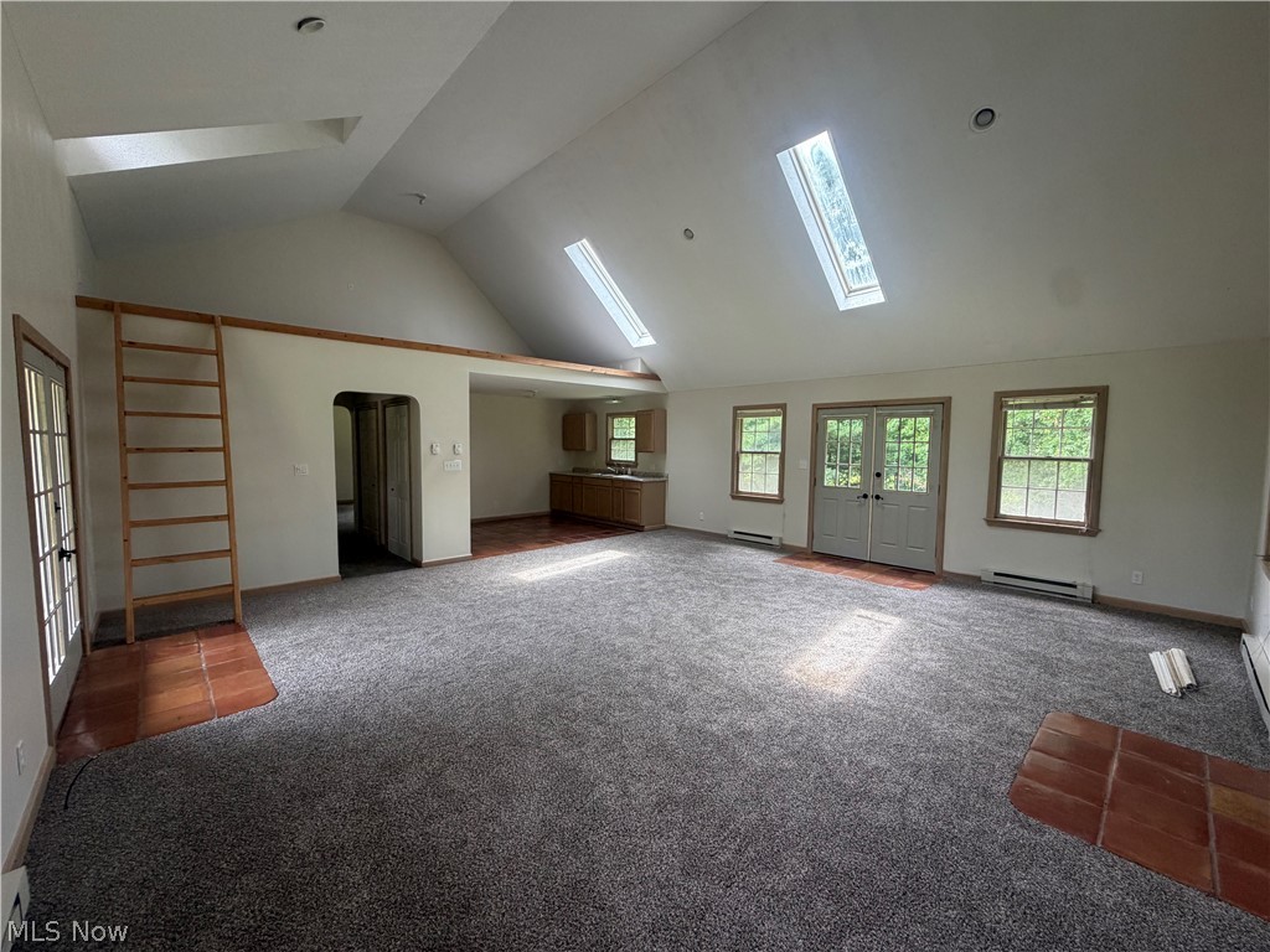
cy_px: 476
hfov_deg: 102.1
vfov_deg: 85.7
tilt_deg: -2.4
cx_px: 635
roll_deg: -1.5
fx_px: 514
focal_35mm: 14
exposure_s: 1/121
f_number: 2.2
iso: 160
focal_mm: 2.22
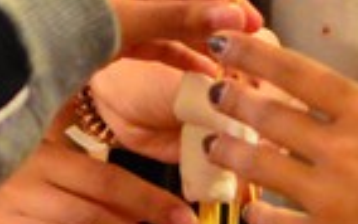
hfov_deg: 5.5
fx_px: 3756
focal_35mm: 385
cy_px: -112
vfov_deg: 3.4
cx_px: 61
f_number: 1.8
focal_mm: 35
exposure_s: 1/125
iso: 3200
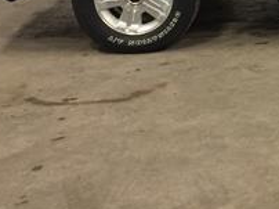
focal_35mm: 92
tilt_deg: -9.2
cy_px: -84
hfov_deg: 19.4
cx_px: 377
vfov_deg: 15.1
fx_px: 741
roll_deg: +1.1
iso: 64
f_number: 2.2
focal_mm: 4.15
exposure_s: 1/30
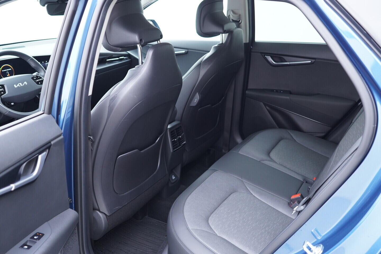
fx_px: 381
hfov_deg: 53.1
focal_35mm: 36
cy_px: 127
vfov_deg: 36.9
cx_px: 190
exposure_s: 1/40
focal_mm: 24
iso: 640
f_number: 2.8
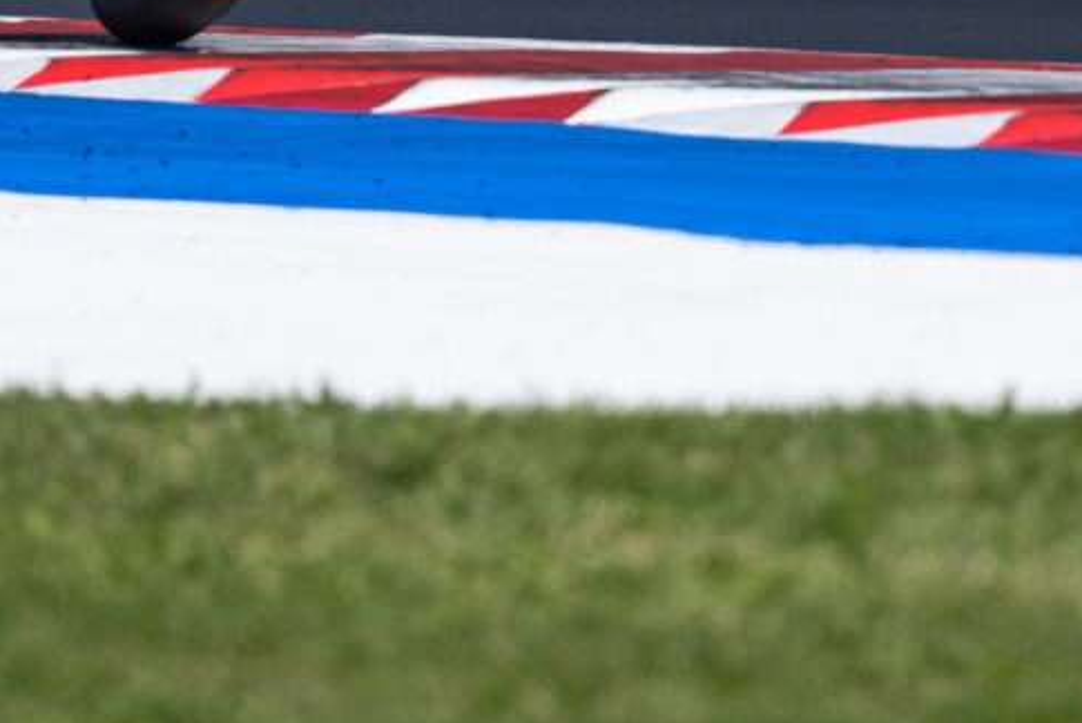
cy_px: -255
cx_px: 427
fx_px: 38162
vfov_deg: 1.1
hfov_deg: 1.6
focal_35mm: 1269
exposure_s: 1/3200
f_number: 2.8
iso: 100
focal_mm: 300
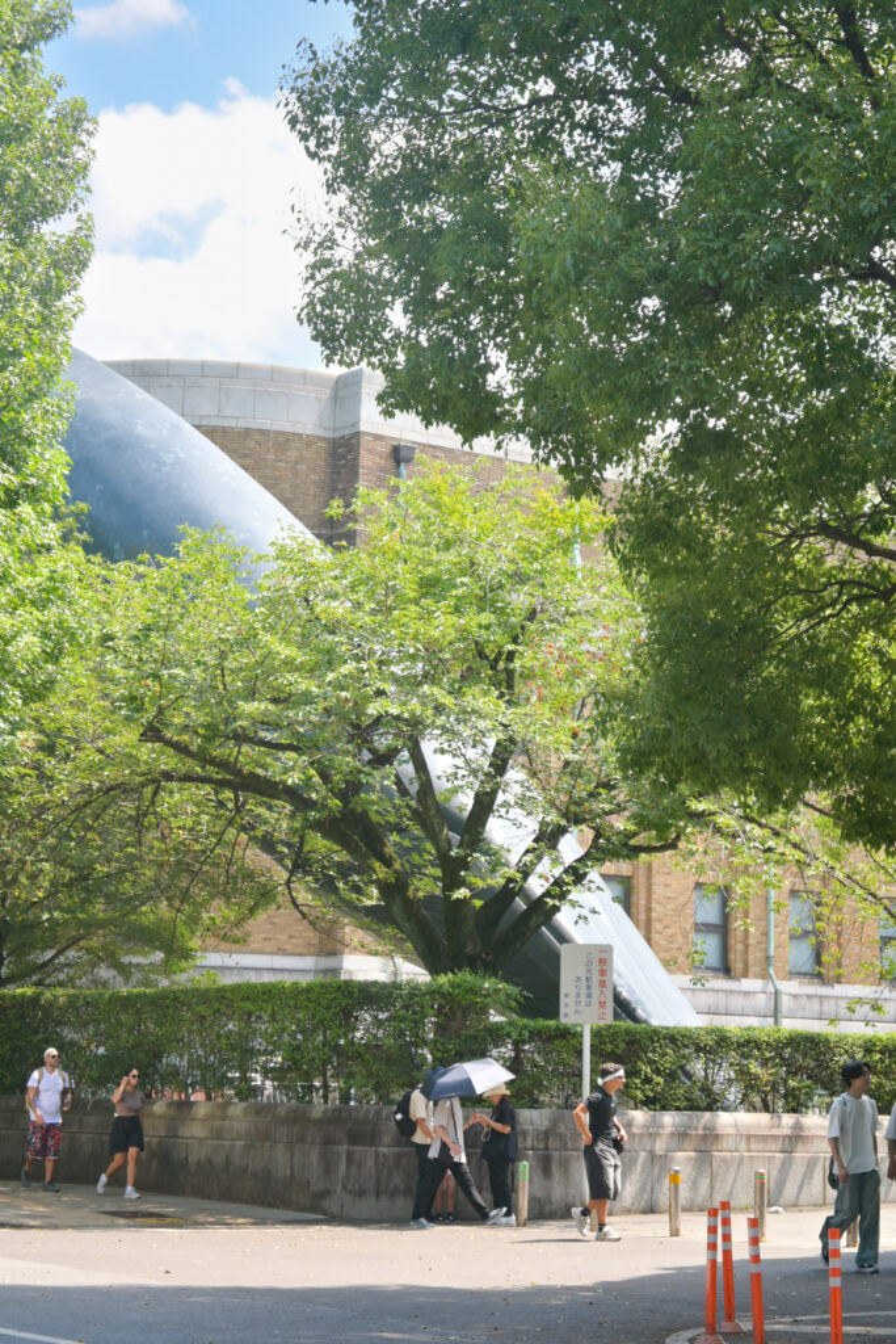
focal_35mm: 75
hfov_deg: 18.2
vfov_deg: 27.0
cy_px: 672
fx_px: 2799
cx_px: 448
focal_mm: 50
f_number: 6.3
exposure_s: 1/160
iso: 100
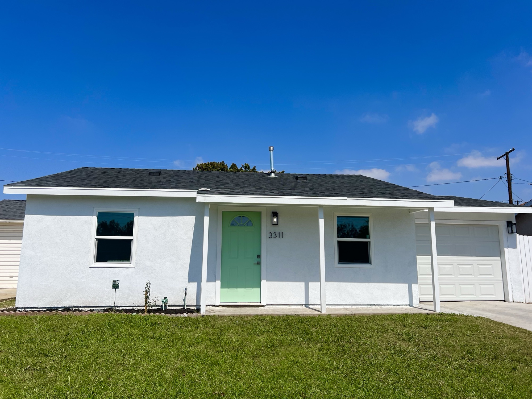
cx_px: 266
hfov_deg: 67.3
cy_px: 200
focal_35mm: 26
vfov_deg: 53.1
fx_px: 400
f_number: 1.5
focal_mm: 5.7
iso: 50
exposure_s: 1/9434
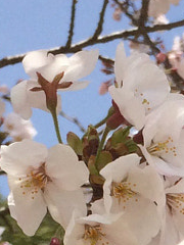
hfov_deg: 7.4
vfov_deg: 9.9
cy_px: 386
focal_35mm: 193
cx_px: 361
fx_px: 1368
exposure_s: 1/2740
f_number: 2.2
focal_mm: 4.15
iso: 32
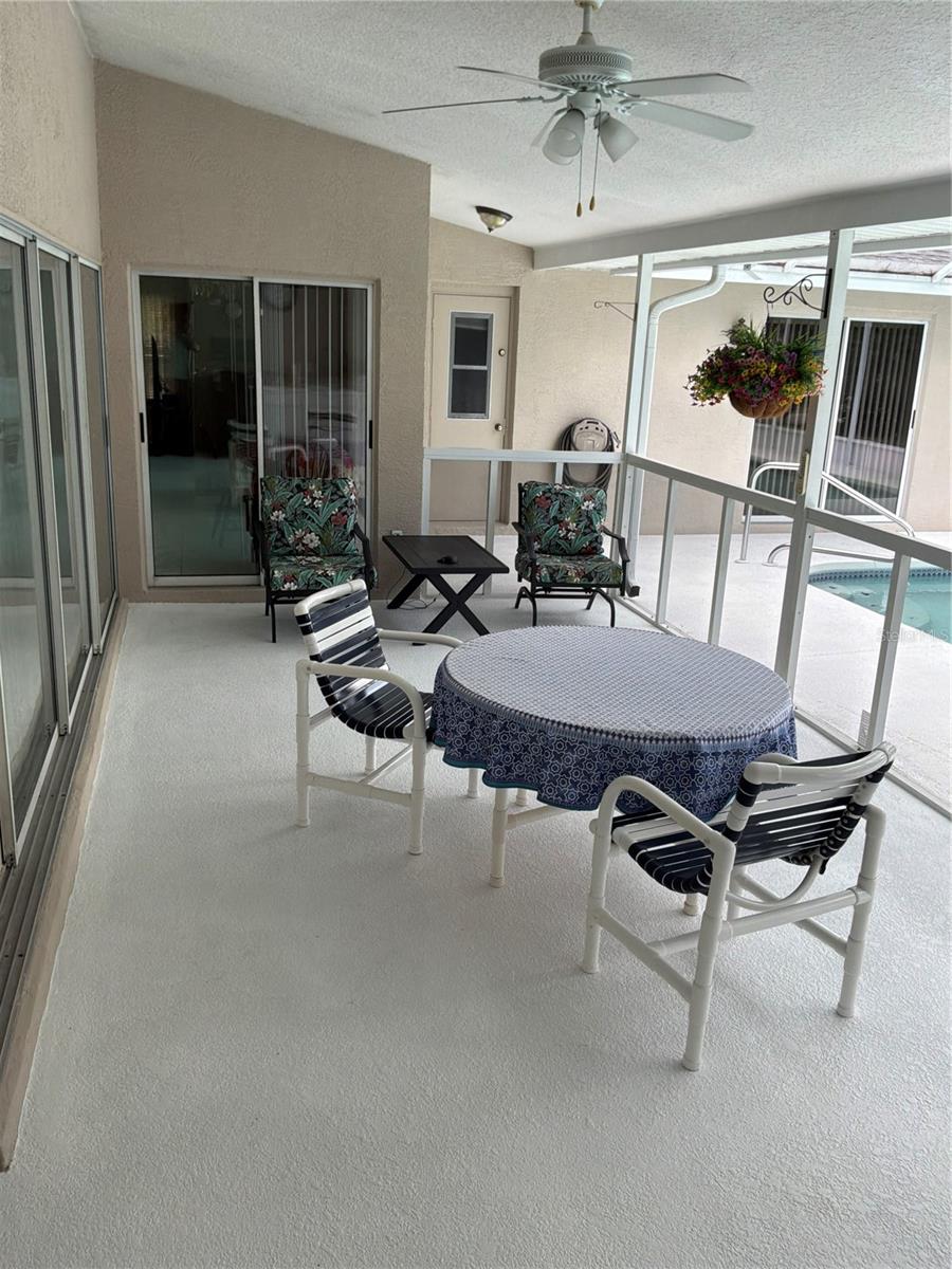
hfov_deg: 49.7
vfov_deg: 63.4
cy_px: 634
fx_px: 1027
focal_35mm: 28
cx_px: 476
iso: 20
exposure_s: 1/144
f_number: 1.8
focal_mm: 3
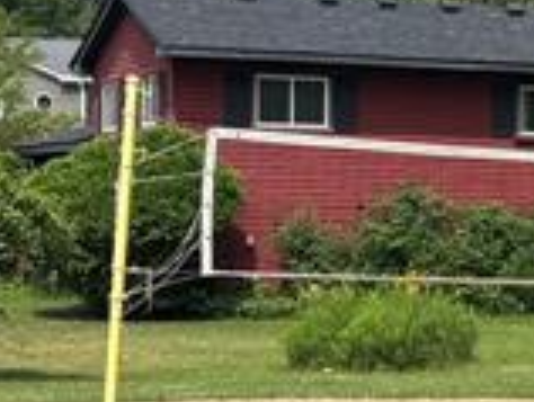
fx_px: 2596
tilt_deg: -1.1
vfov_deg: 8.9
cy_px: 274
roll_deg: -0.4
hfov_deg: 10.3
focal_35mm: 168
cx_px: 1237
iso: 50
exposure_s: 1/2398
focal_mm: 5.96
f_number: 1.6
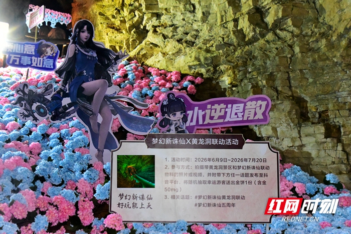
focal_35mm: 40
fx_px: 390
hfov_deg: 48.4
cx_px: 176
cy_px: 117
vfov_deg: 33.4
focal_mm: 40
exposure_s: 1/125
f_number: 8
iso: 12800
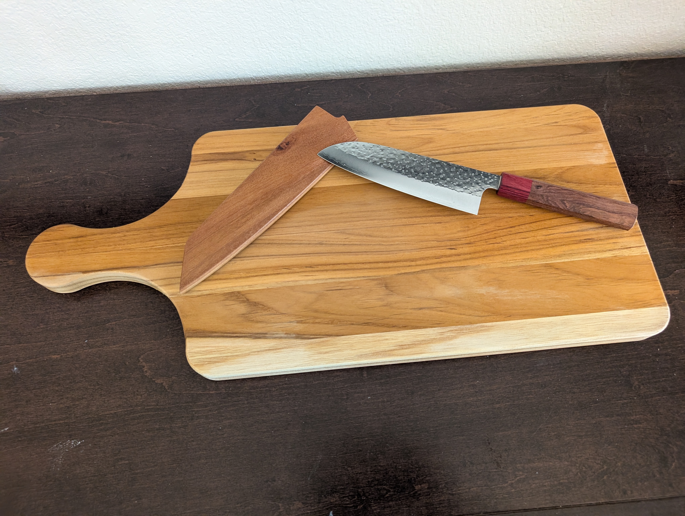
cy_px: 258
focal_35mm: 24
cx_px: 342
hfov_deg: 71.5
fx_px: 476
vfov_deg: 56.9
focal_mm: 6.9
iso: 1048
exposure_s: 1/129
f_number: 1.68
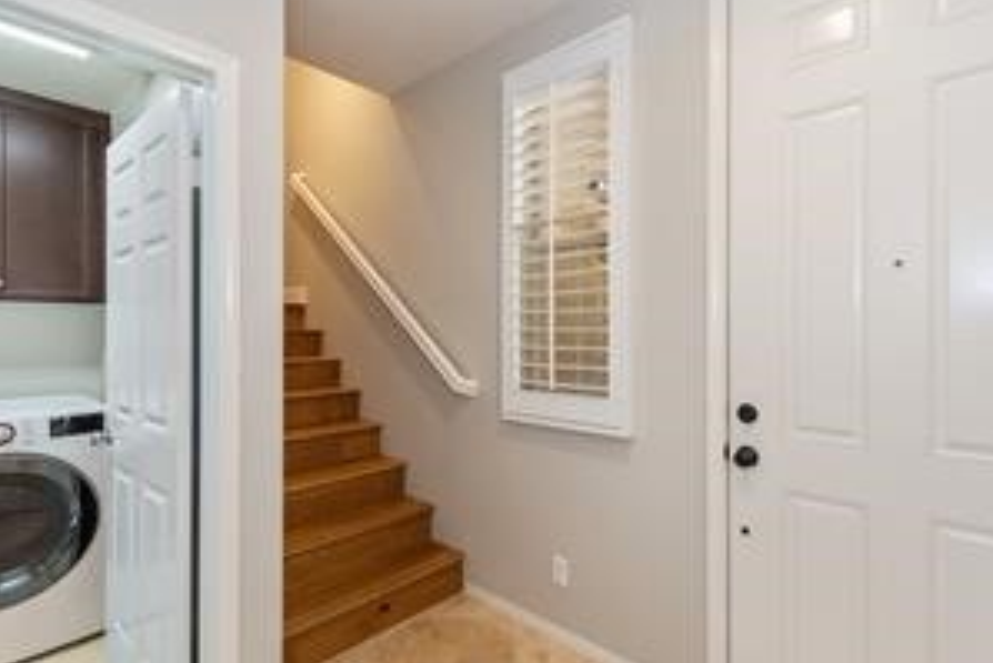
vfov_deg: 67.4
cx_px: 521
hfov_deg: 89.9
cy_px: 346
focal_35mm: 18
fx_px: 497
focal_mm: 14
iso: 800
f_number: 4.5
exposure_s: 1/80
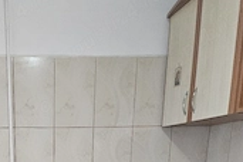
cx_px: 34
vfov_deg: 19.9
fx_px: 378
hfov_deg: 34.1
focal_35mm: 56
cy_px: 261
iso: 800
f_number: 1.8
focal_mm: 5.4
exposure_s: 1/100
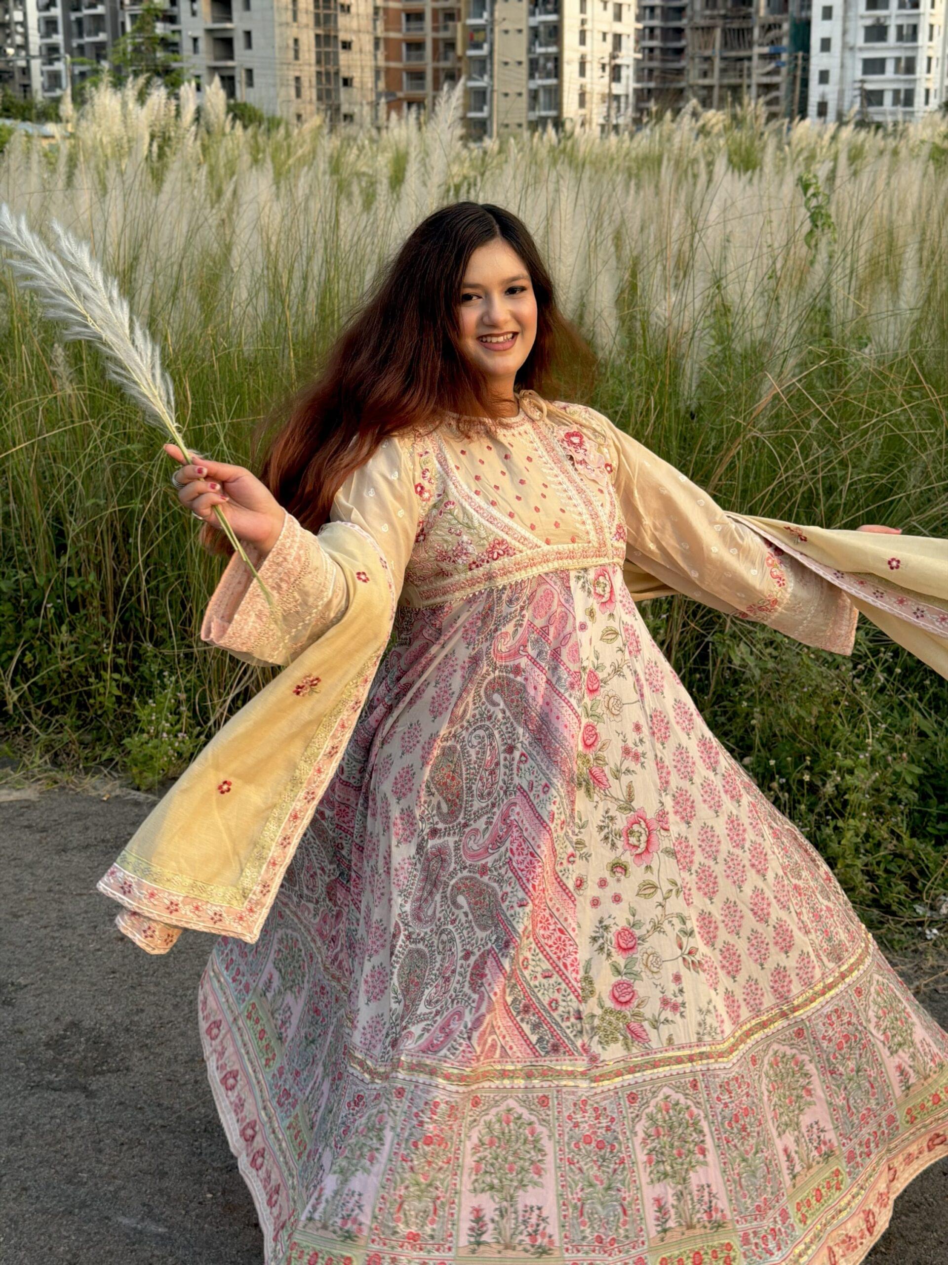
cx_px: 474
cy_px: 632
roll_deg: -0.5
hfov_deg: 30.3
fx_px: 1753
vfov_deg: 39.7
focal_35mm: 48
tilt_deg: -14.6
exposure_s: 1/663
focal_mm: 6.76
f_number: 1.78
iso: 64
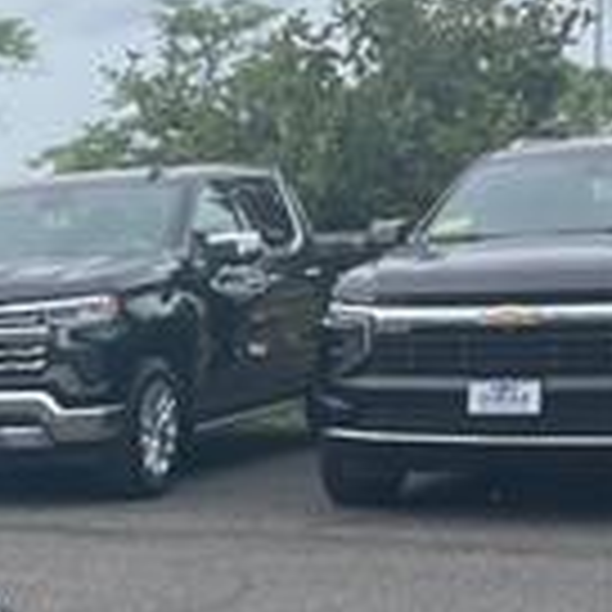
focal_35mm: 108
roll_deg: +1.7
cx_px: -810
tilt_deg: -5.6
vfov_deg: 15.7
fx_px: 2160
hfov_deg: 12.8
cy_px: 657
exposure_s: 1/1114
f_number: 1.6
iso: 32
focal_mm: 4.2
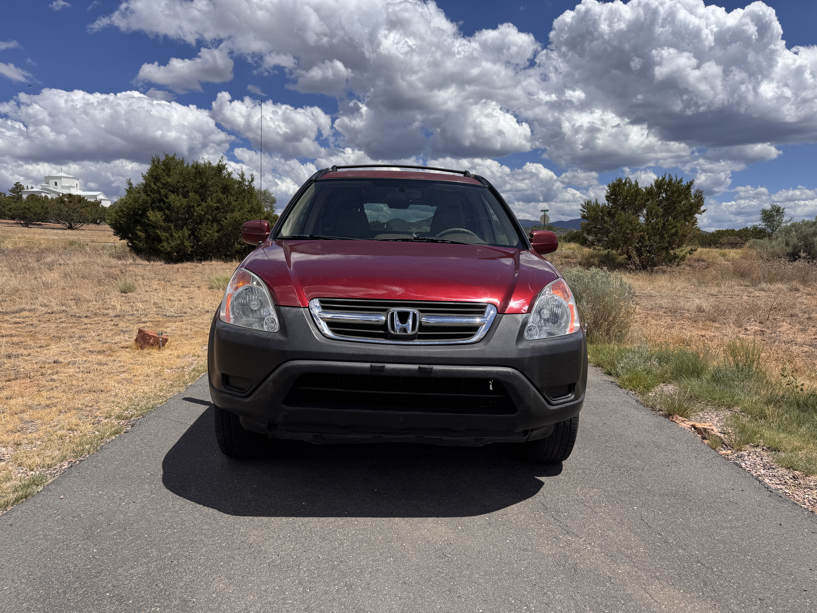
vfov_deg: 56.8
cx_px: 408
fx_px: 566
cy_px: 306
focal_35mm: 24
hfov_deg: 71.6
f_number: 1.78
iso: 80
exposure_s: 1/6410
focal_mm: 6.76
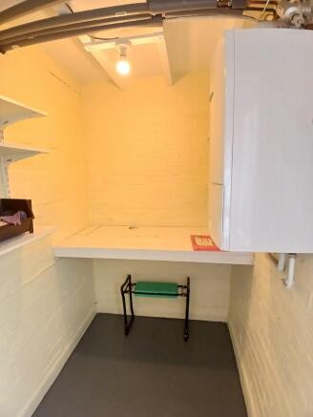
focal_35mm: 17
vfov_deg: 91.0
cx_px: 156
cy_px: 208
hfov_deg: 74.8
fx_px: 205
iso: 100
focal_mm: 1.4
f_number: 2.2
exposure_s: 1/50
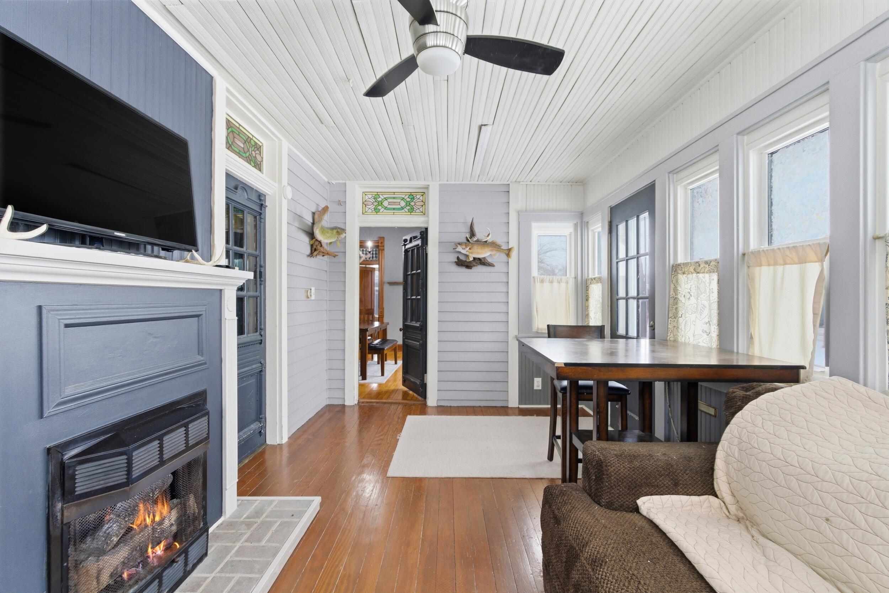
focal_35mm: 16
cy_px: 296
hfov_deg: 96.7
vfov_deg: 73.8
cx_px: 444
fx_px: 395
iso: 640
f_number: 8
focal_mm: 16
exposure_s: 1/250
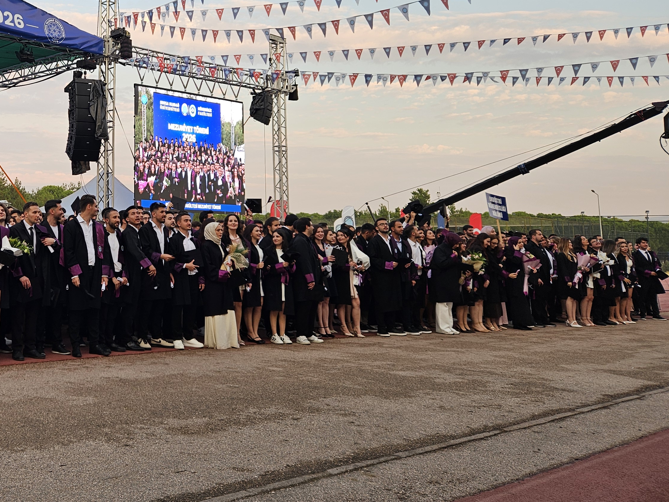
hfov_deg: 42.2
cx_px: 73
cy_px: 128
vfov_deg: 34.4
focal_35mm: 41
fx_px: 792
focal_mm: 5.4
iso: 25
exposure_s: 1/154
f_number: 1.8
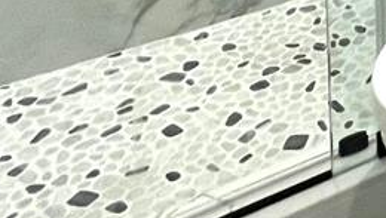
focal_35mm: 87
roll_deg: -1.5
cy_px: -442
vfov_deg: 10.1
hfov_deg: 18.1
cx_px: 736
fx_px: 892
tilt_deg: -7.0
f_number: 1.8
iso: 250
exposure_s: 1/120
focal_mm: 1.57
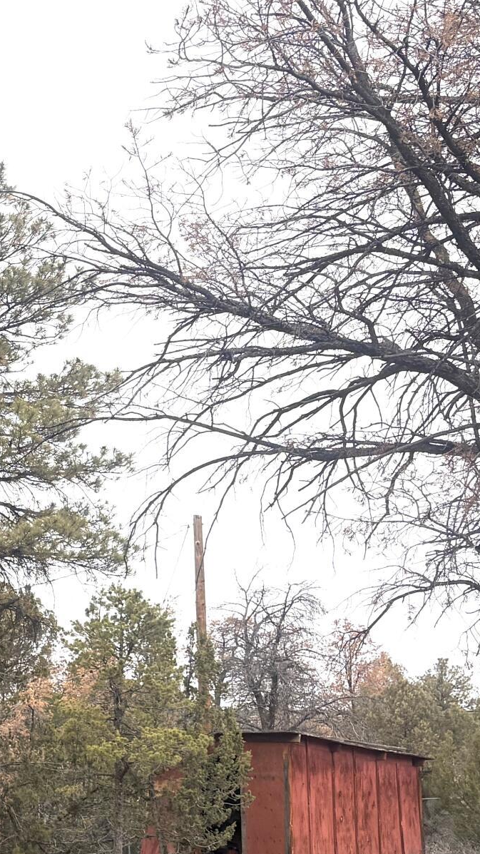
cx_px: -406
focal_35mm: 71
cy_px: 606
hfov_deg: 14.7
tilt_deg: +4.0
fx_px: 1607
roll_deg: +0.6
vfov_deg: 29.4
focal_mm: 5.96
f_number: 1.6
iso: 50
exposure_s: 1/873
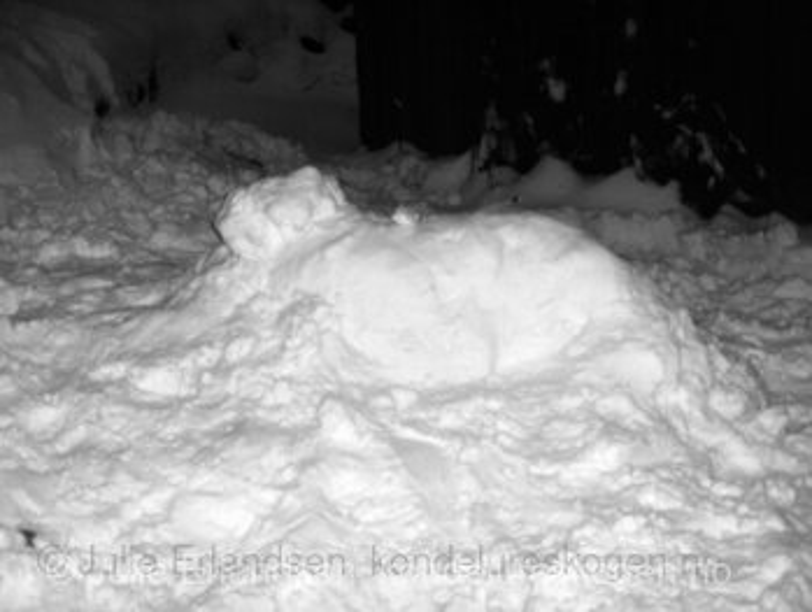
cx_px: 406
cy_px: 306
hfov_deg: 47.8
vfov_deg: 36.9
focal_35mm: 39
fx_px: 916
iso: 100
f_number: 2.8
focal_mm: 8
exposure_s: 1/60
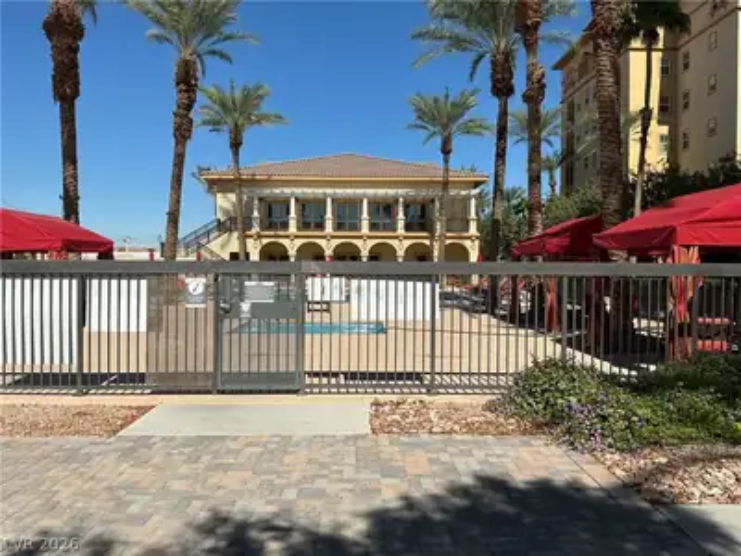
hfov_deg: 61.7
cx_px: 370
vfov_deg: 48.2
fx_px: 621
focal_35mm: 29
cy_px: 278
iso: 25
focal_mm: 3
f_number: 1.8
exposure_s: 1/2959
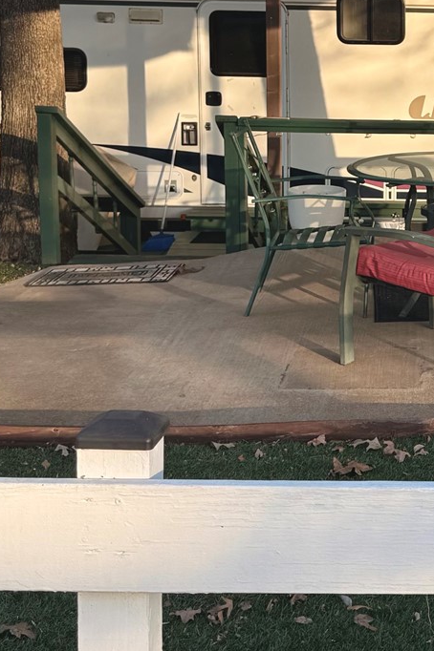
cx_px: 540
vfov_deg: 26.7
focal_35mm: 75
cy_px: 163
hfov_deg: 17.2
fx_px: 1358
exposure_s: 1/1046
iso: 80
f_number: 1.78
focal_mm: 6.76
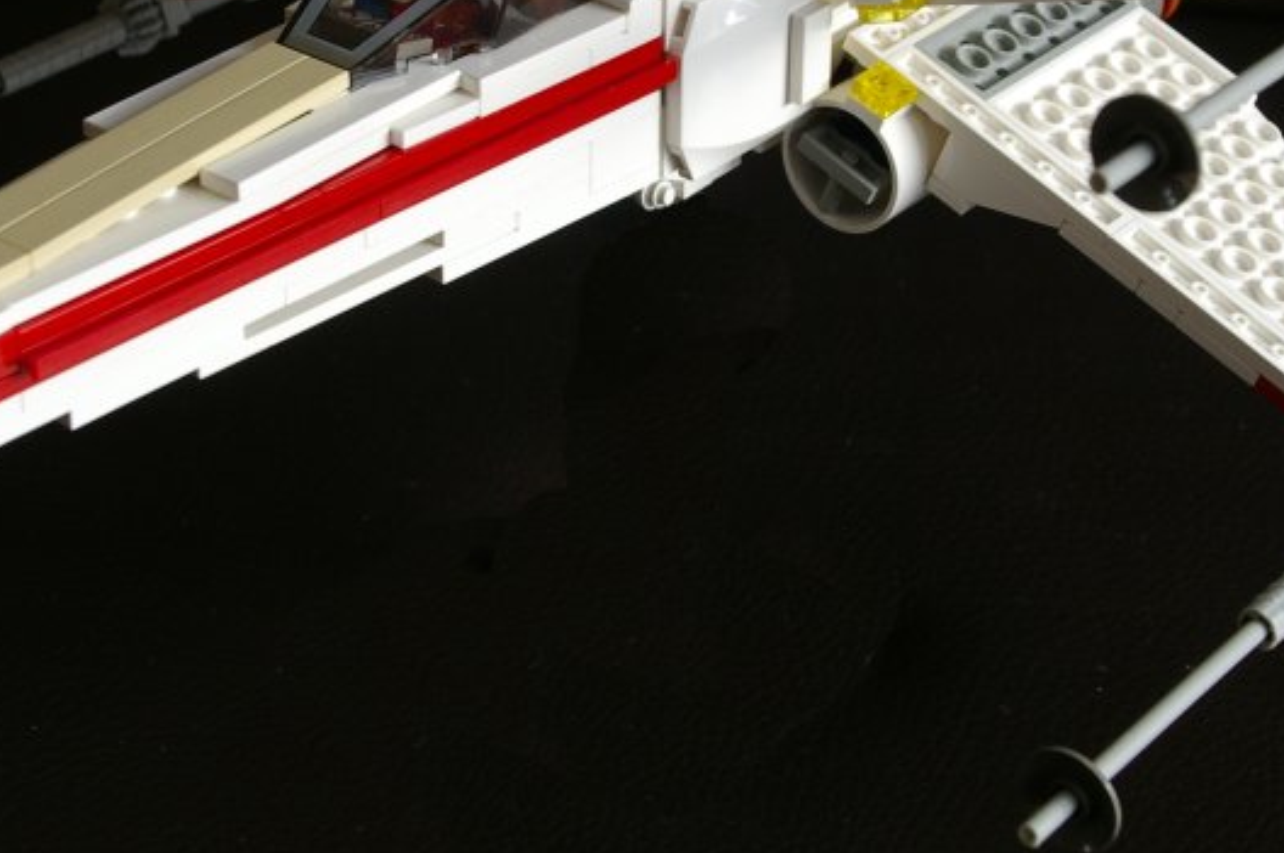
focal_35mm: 99
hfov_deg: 20.6
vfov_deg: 13.7
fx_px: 3528
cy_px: 132
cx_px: 528
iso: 200
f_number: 8
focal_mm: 34
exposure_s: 1/2
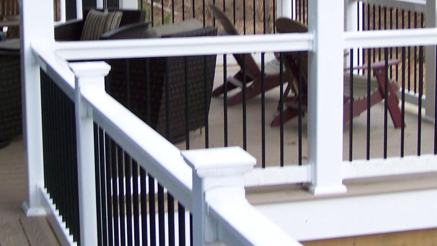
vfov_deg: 13.6
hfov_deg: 24.2
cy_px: 21
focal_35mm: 88
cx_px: 183
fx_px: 1020
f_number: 2.8
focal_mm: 6.3
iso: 64
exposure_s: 1/80
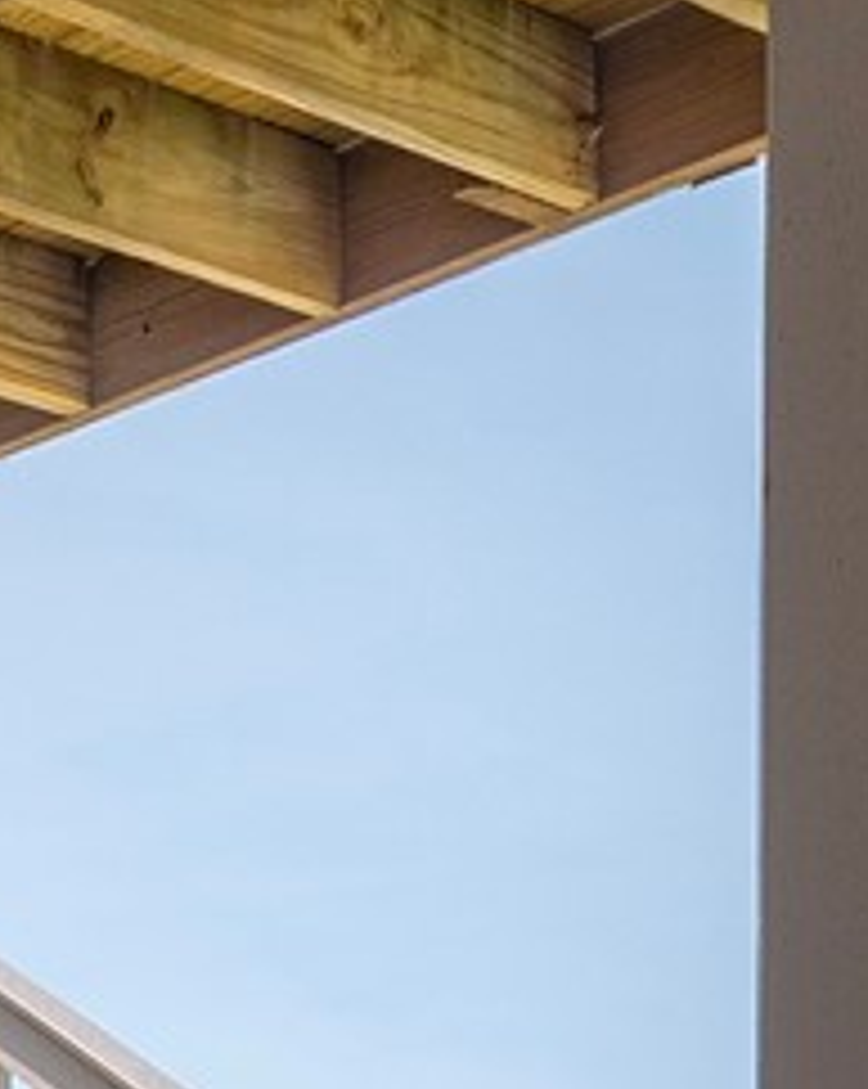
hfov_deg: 11.2
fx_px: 4343
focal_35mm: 135
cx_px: -117
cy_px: 1976
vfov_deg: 12.9
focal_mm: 16
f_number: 10
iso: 125
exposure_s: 1/125
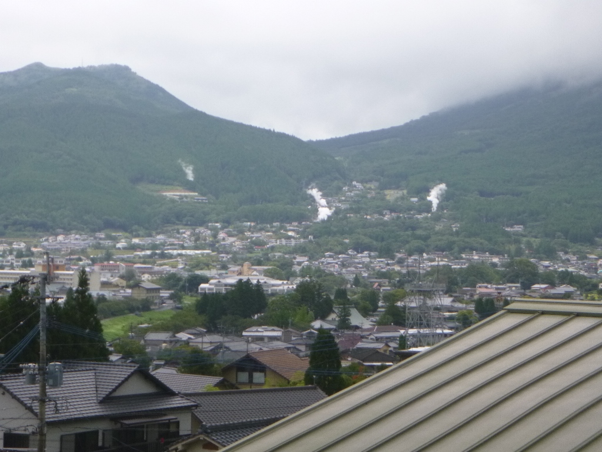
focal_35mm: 105
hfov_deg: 18.7
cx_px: 301
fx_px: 1826
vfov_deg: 14.1
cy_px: 226
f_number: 5.7
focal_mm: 18
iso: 160
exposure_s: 1/125
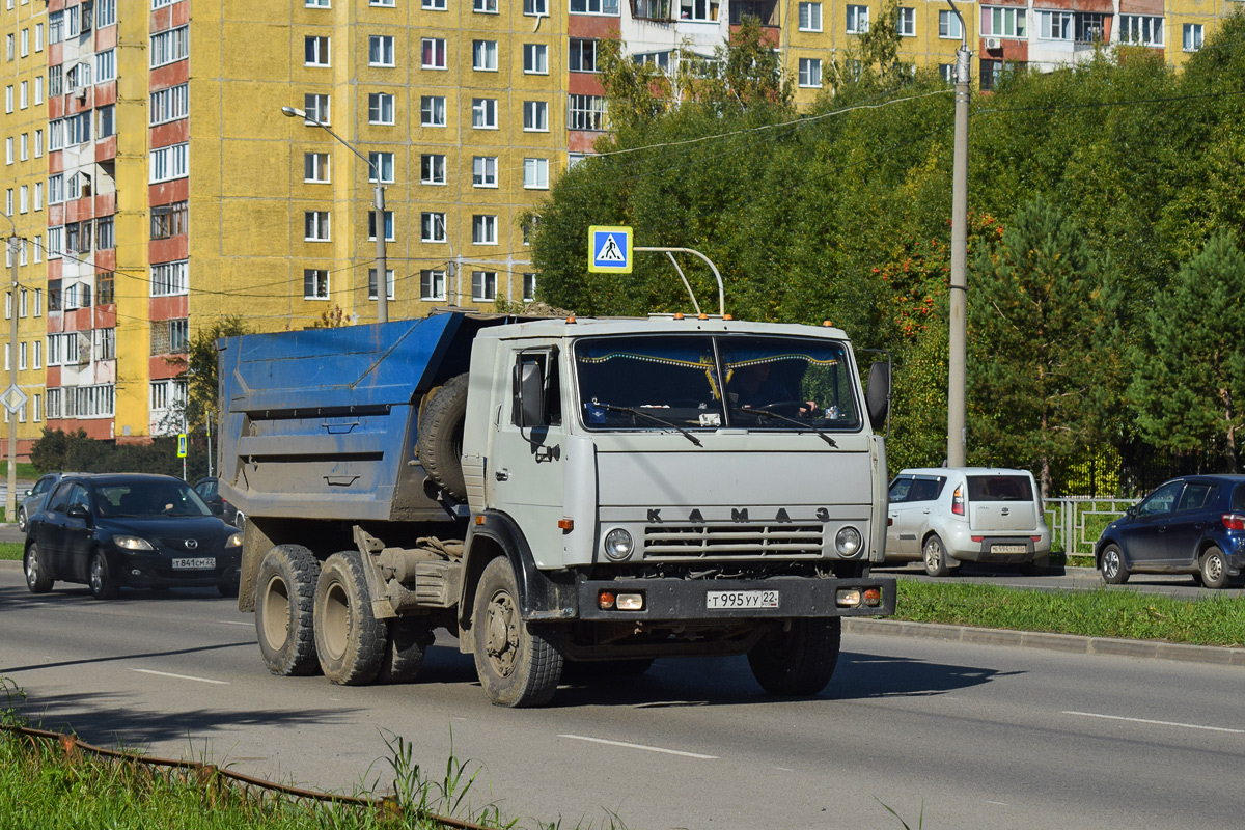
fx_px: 2853
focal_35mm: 82
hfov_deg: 24.6
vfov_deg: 16.6
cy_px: 415
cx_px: 622
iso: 200
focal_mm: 55
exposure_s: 1/1600
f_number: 7.1
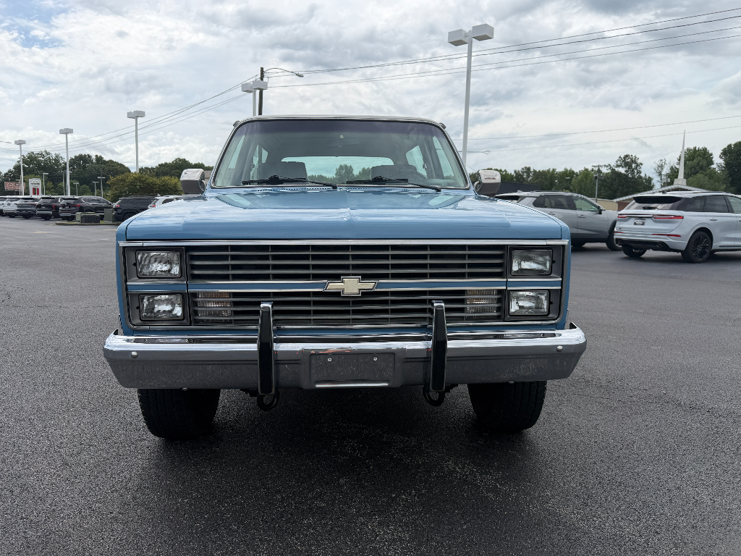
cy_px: 278
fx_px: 514
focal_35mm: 24
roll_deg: -0.2
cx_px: 370
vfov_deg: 56.8
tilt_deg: -3.3
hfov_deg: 71.6
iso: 80
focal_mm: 6.76
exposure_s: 1/5714
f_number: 1.78
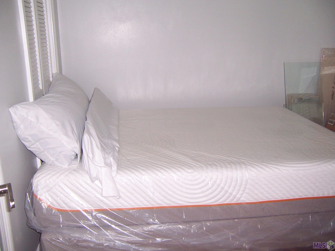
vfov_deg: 42.9
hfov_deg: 55.4
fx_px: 319
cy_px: 126
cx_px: 168
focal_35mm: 33
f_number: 2.8
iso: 140
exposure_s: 1/60
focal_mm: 5.5
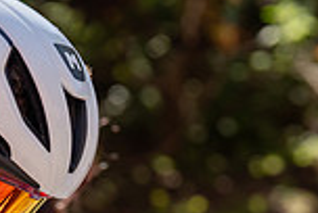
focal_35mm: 640
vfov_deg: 2.2
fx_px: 5664
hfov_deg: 3.2
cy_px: 372
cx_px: -21
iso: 200
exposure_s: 1/1000
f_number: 3.5
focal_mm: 123
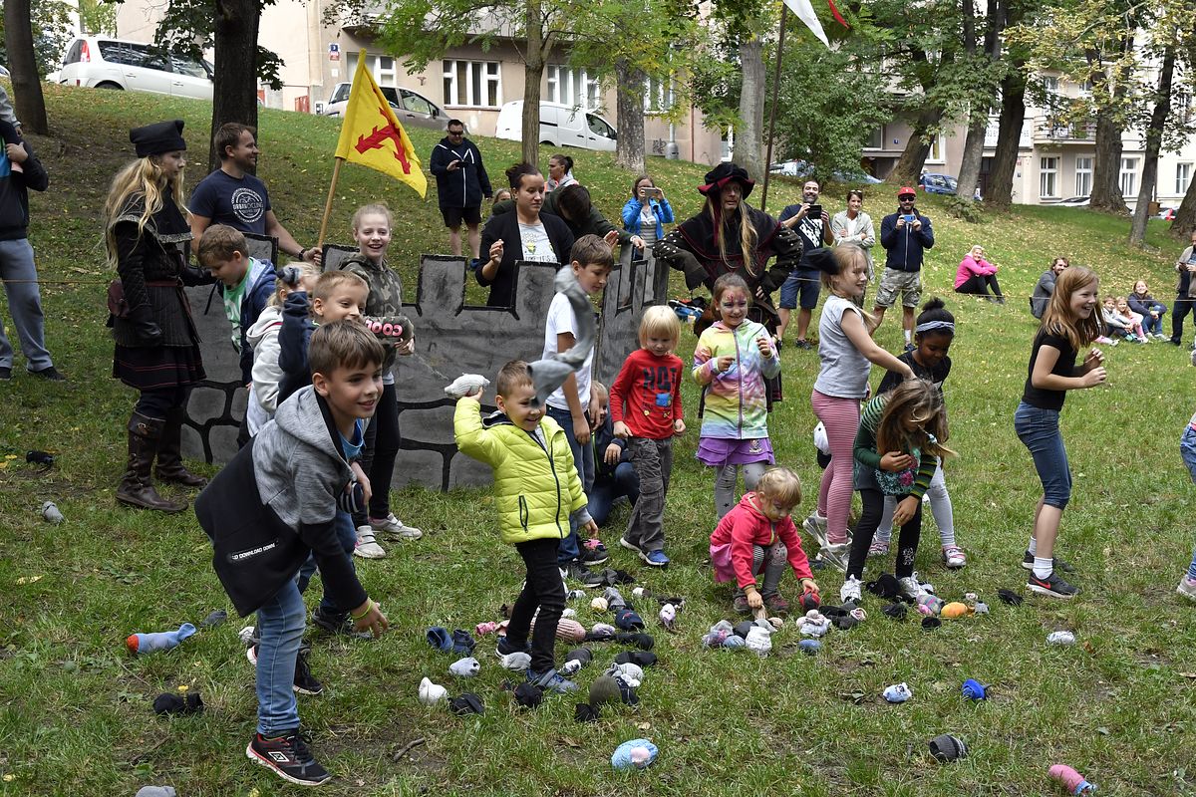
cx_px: 598
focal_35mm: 40
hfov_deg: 47.9
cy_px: 398
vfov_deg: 33.0
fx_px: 1345
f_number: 5.6
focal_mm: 27
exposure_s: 1/500
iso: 1250
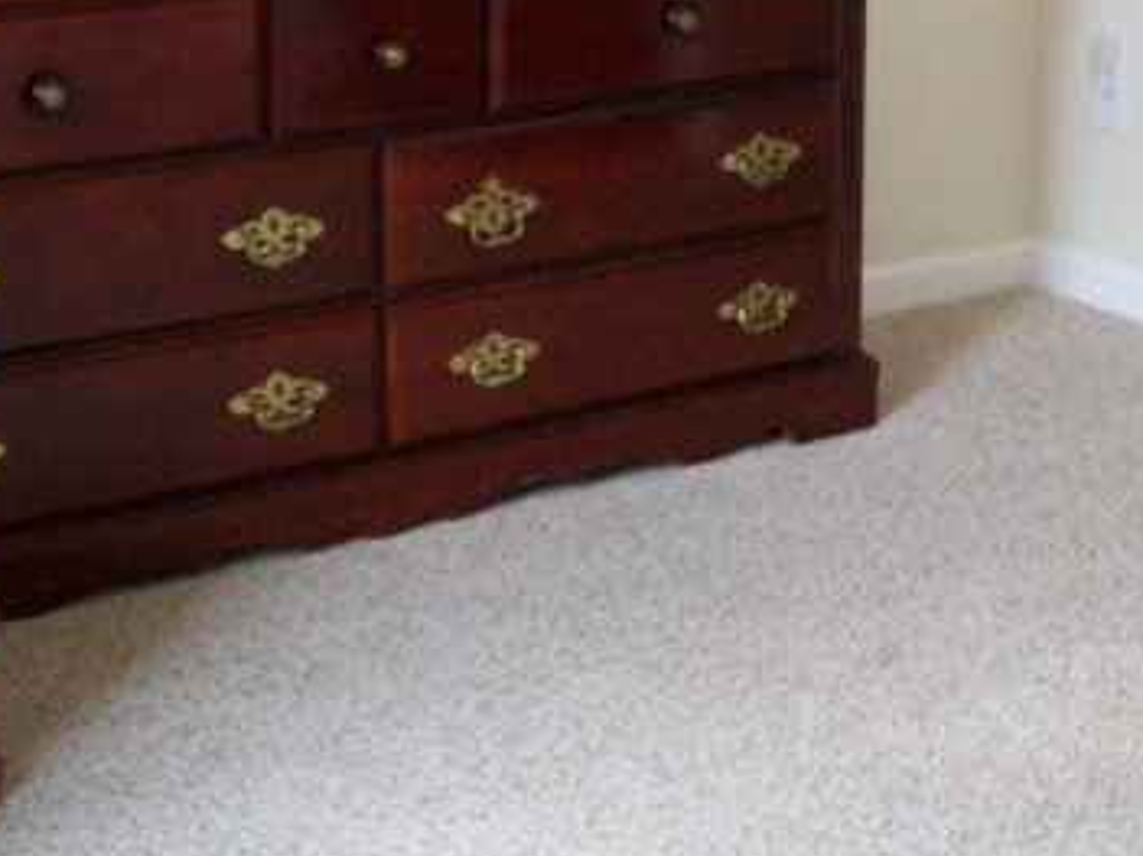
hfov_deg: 23.4
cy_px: 114
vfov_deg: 17.8
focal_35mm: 82
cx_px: 944
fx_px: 2707
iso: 160
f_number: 2.7
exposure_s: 1/15
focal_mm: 6
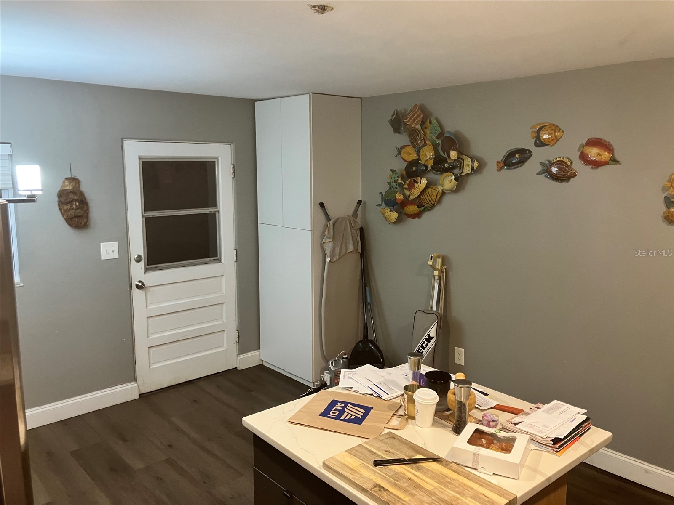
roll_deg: -0.6
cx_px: 337
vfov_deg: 49.7
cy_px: 252
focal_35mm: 28
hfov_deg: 63.4
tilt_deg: -8.7
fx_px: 545
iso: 160
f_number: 1.8
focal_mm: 3.99
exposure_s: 1/60
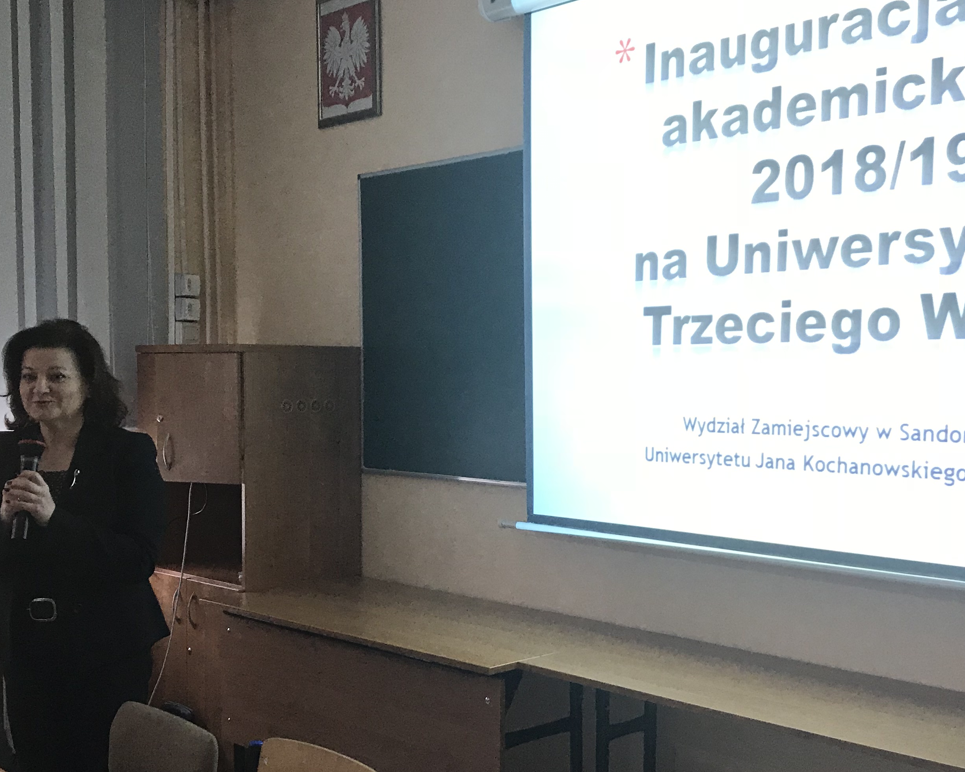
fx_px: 1285
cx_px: 523
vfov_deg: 33.4
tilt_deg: -2.8
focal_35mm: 45
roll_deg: +0.2
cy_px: 444
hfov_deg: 41.1
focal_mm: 3.99
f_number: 1.8
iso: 40
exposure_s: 1/30
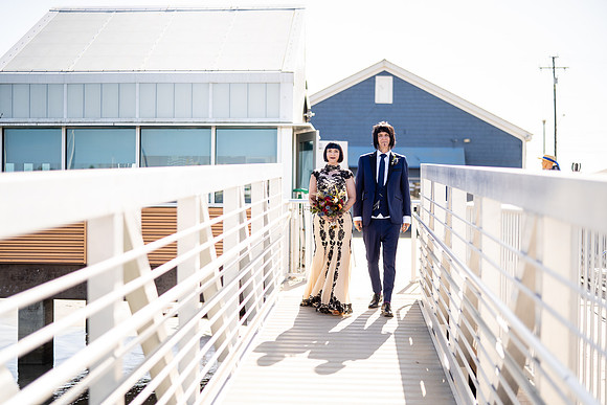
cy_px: 202
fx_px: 843
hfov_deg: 39.6
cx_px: 304
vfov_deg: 27.0
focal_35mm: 50
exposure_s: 1/6400
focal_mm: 50
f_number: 1.4
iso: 200
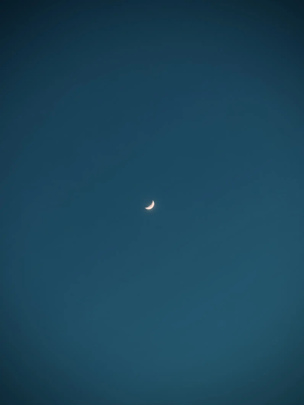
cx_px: 152
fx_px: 609
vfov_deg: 36.8
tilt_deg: +53.2
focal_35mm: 52
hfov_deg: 28.0
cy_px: 202
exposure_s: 1/85
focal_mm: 5.96
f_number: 1.6
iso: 50
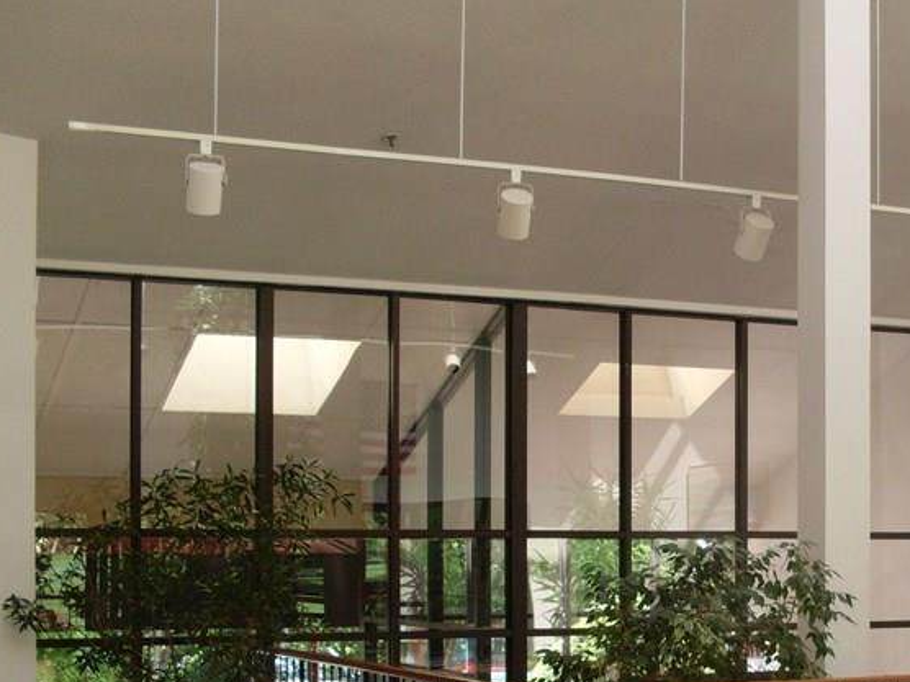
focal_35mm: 70
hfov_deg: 26.9
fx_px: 1840
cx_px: 795
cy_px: 599
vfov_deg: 20.6
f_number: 2.8
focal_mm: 6.3
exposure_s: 1/90
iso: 80
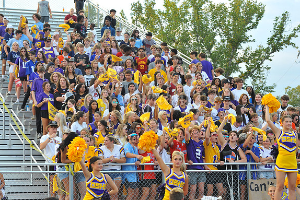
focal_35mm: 101
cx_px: 151
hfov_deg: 20.2
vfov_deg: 13.6
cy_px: 100
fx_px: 842
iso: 1600
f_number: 8
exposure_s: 1/250
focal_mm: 100
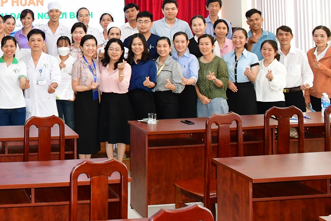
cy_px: -11
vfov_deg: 22.3
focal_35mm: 58
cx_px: -24
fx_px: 533
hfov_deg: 31.1
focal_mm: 18
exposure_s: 1/60
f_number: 8
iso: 1800
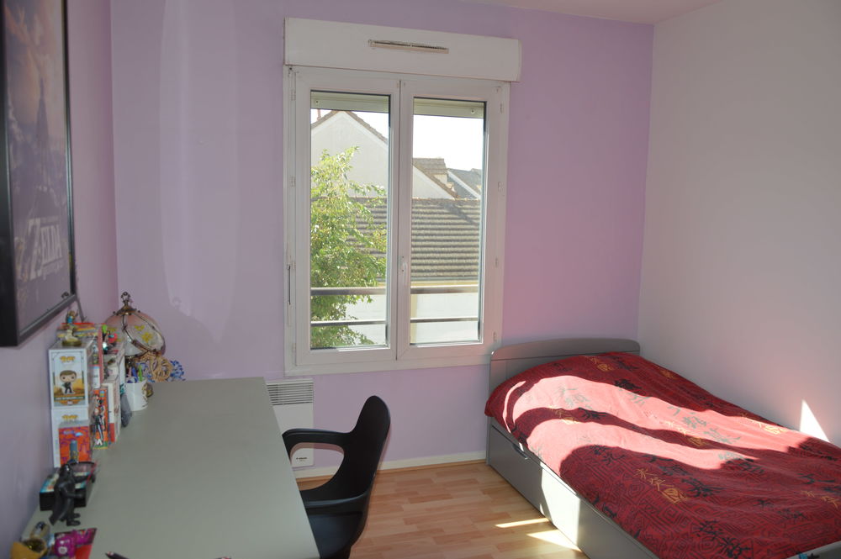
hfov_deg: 67.4
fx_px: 630
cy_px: 280
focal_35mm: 27
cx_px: 420
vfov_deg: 47.9
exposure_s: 1/160
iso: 100
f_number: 4
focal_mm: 18
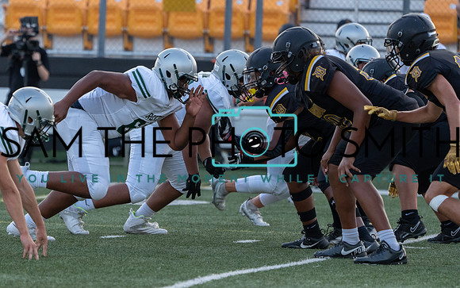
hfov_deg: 5.1
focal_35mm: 409
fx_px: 5133
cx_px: 155
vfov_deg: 3.2
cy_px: 164
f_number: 5.6
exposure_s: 1/1000
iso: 2000
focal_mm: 303
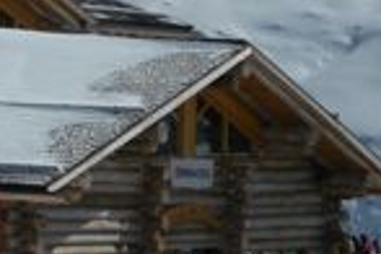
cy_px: -21
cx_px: 31
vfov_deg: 4.9
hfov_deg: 7.4
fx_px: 2931
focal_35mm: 277
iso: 80
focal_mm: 10.9
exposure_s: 1/1000
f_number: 8
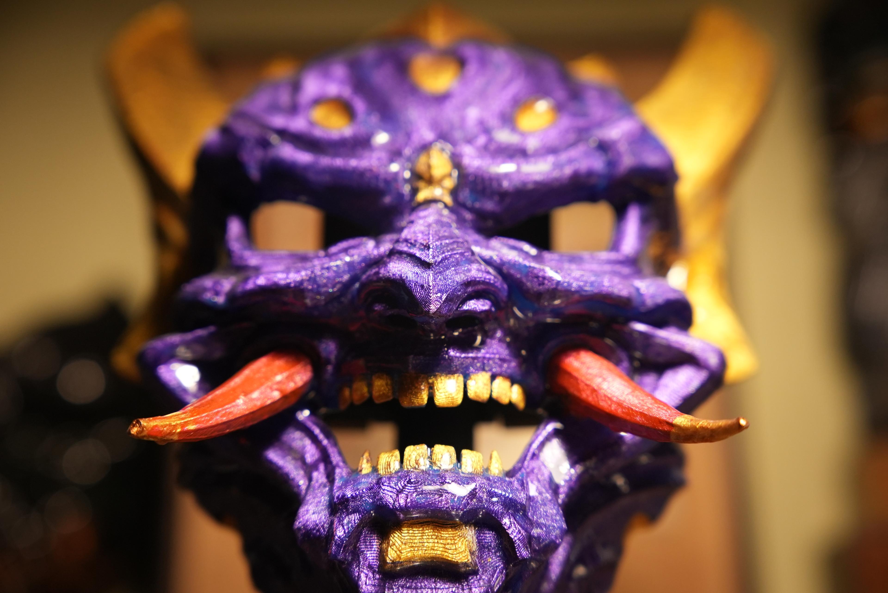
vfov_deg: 19.5
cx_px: 444
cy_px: 296
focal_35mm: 70
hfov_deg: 28.8
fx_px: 1727
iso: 2500
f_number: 4
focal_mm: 70
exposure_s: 1/640
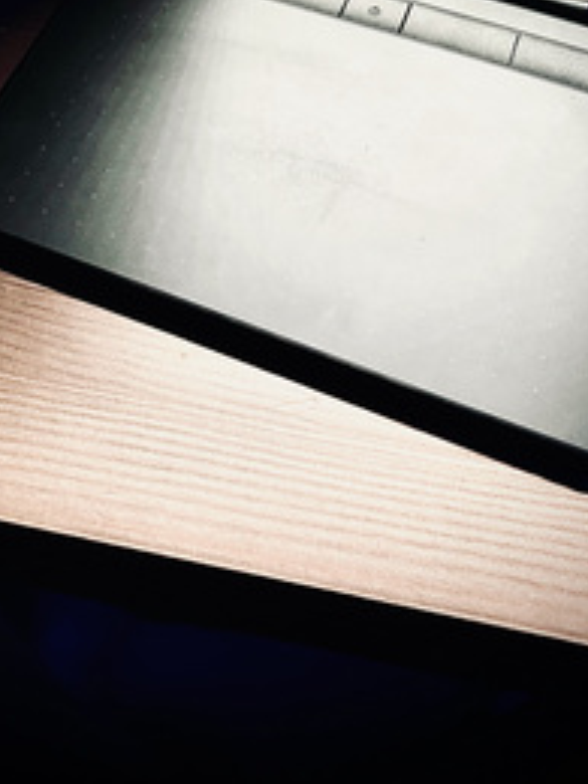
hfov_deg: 28.5
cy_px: 142
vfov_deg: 36.7
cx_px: 122
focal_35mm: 50
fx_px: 1132
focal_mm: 5.7
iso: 500
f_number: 1.5
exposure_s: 1/60
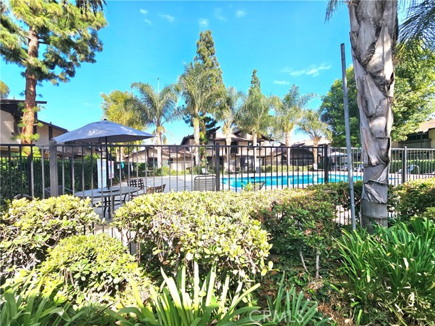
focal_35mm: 13
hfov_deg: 106.2
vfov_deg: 89.9
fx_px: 163
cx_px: 218
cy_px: 163
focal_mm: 2.2
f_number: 2.2
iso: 50
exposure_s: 1/1000
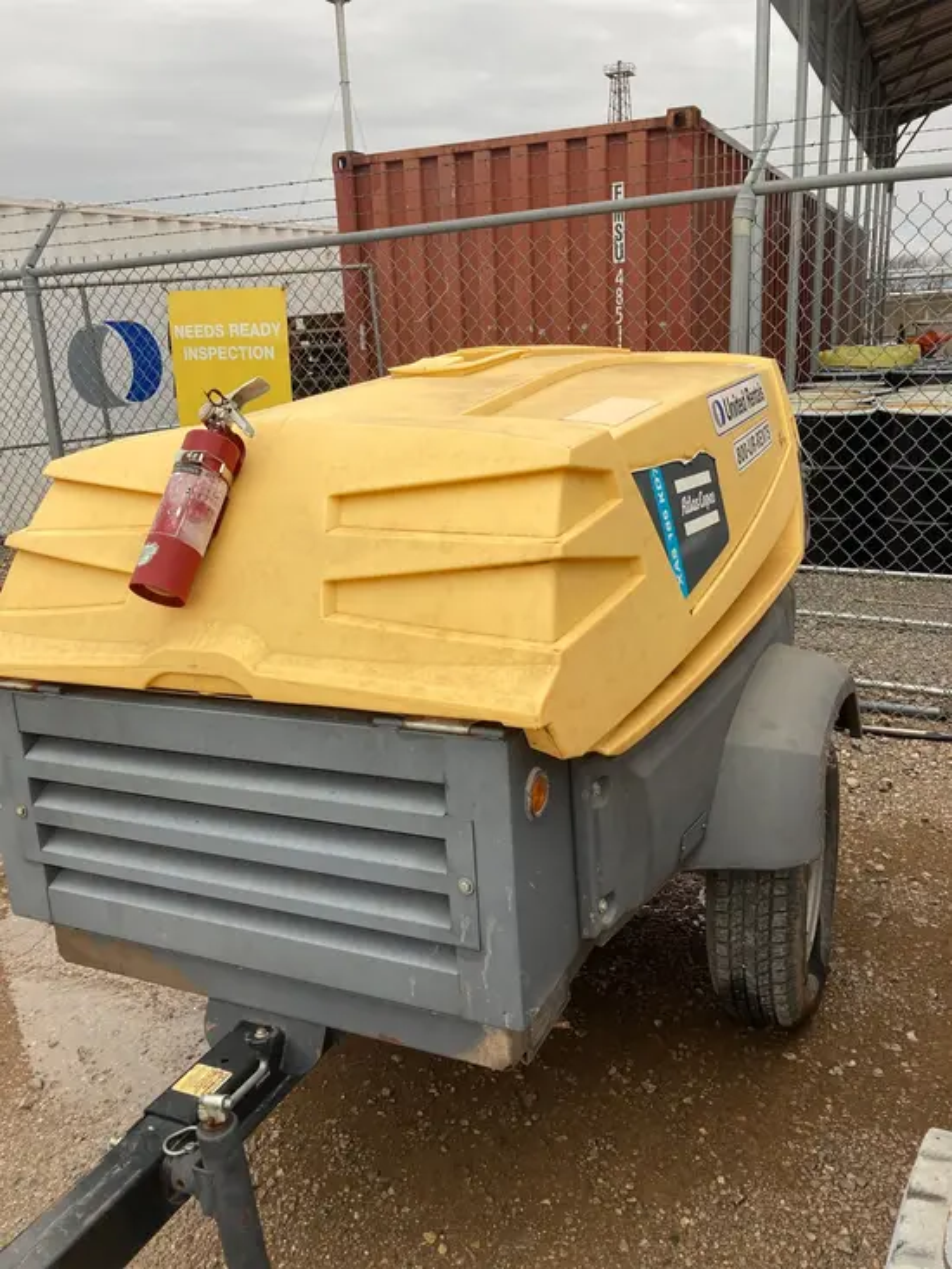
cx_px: 476
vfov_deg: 63.4
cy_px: 634
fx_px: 1026
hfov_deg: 49.8
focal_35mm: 28
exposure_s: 1/121
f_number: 1.8
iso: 25
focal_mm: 3.99
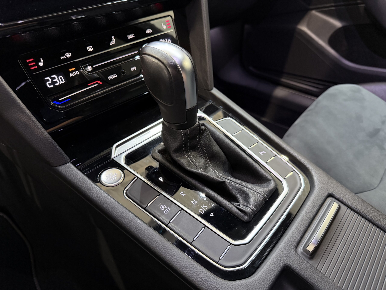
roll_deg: +0.3
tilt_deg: -38.7
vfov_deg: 56.8
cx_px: 193
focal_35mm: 24
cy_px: 145
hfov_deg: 71.6
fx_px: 268
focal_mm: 6.76
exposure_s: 1/33
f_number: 1.78
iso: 800
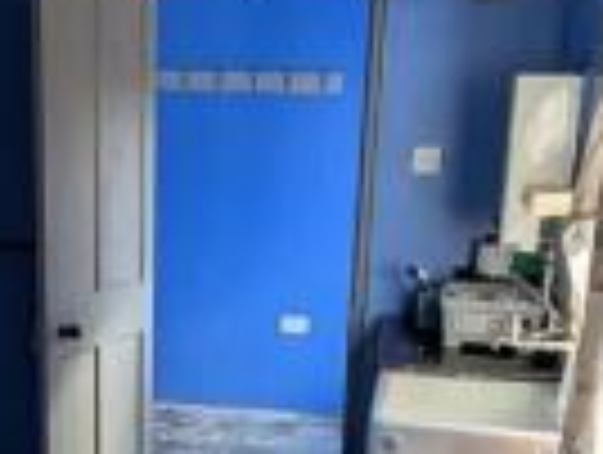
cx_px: 212
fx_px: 907
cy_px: 411
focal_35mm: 52
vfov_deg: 27.1
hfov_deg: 36.5
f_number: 1.7
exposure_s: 1/242
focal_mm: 2.02
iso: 50
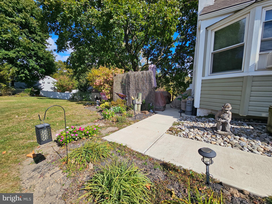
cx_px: 136
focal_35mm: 13
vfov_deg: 89.9
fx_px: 102
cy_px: 102
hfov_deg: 106.2
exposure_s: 1/2222
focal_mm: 2.2
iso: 50
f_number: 2.2
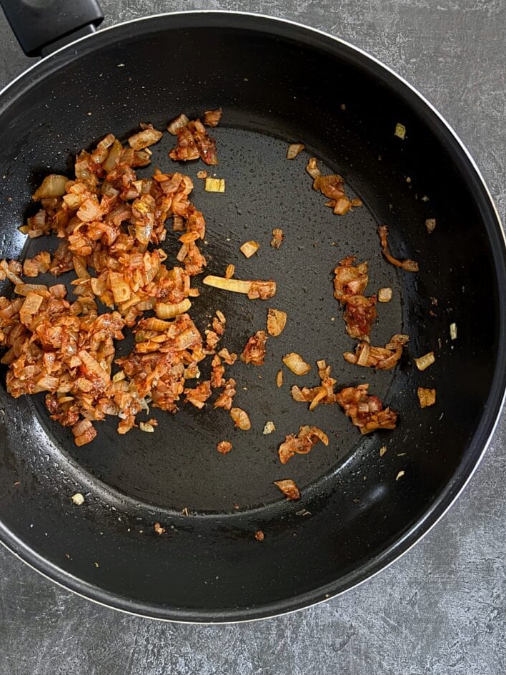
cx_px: 208
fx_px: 644
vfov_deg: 55.3
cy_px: 315
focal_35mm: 33
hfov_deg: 42.8
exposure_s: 1/23
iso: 1000
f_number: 1.6
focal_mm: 5.96
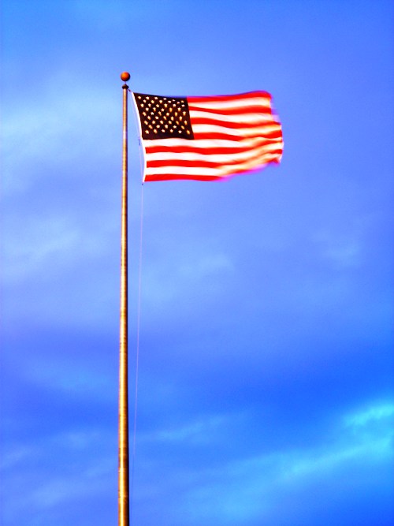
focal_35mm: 116
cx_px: 197
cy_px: 263
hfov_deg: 12.8
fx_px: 1761
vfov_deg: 17.0
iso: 50
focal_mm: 19.2
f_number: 5.3
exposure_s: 1/11.8
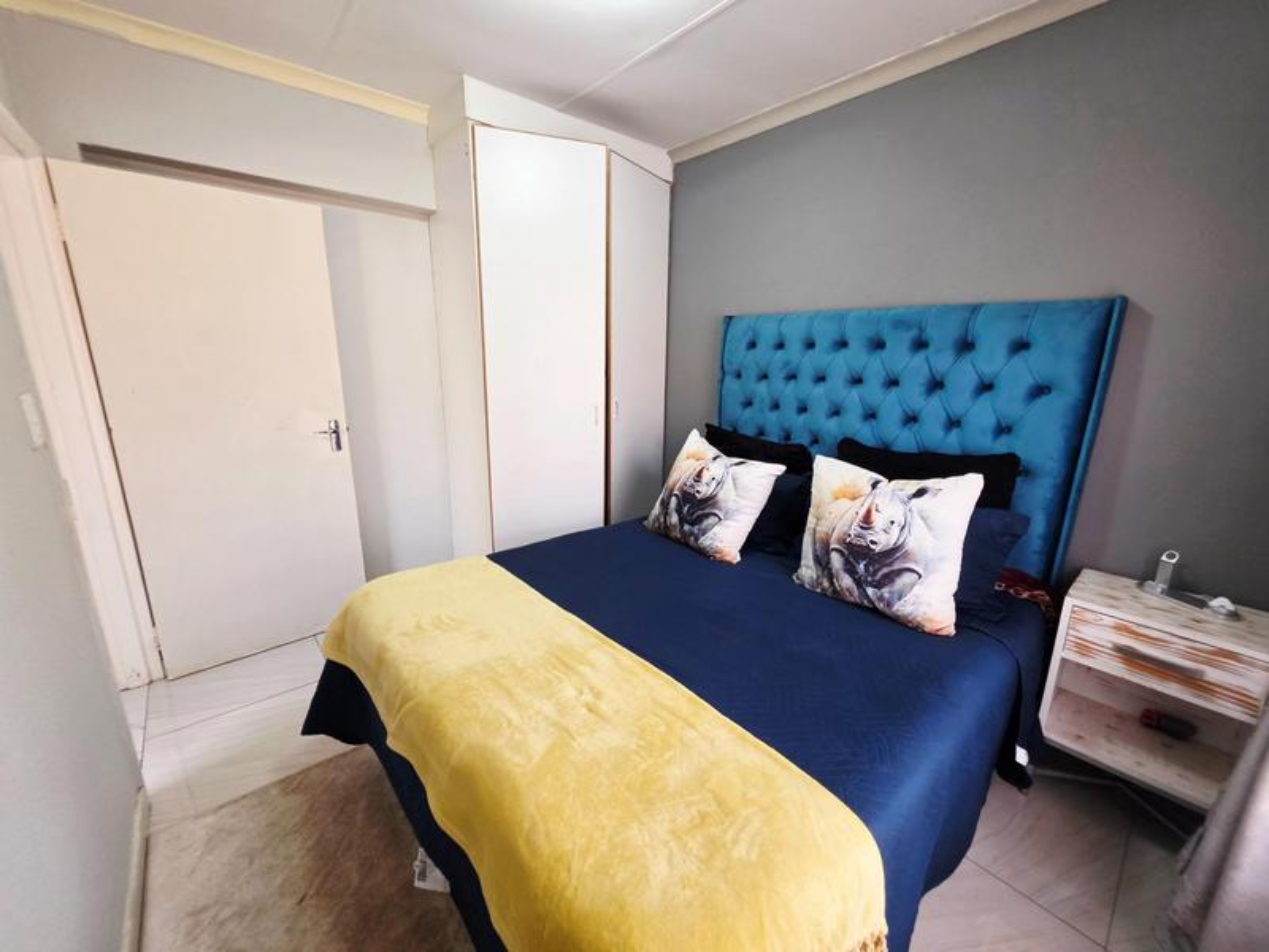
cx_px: 634
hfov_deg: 106.2
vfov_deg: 89.9
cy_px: 476
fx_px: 477
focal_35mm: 13
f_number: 1.9
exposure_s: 1/101
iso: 200
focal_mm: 2.2
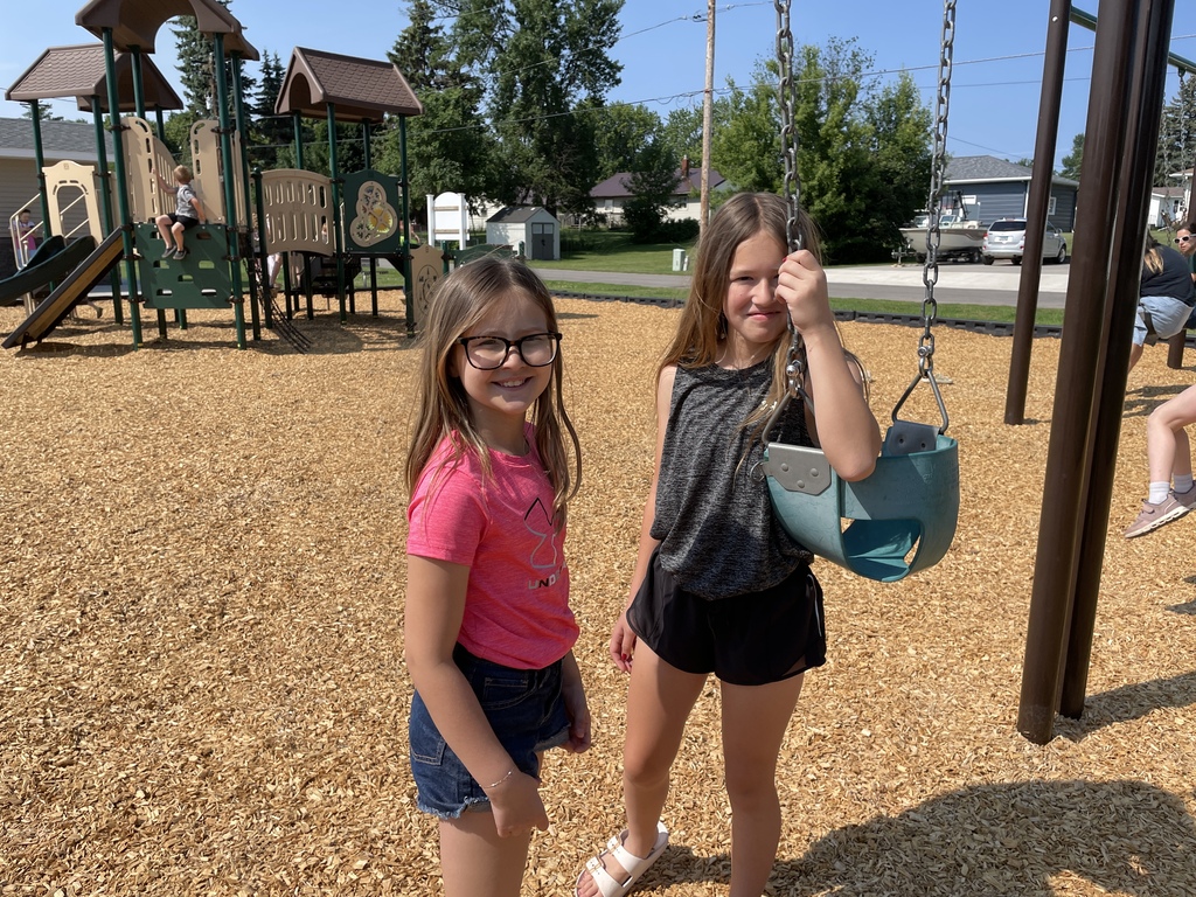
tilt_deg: -11.0
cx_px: 598
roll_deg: -0.4
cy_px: 448
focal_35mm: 26
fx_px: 898
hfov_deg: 67.3
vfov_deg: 53.1
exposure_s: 1/3125
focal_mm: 4.2
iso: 32
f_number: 1.6
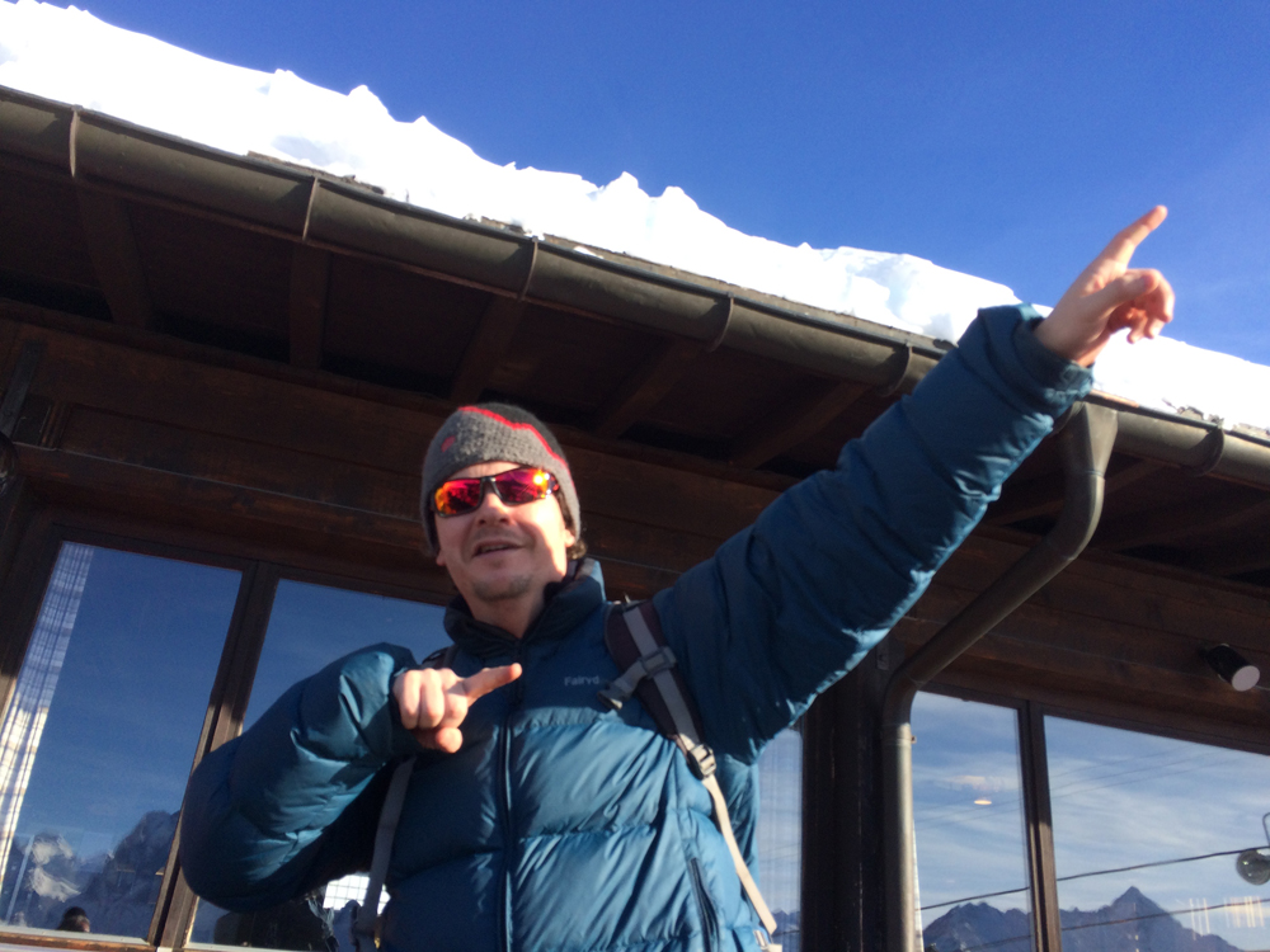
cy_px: 476
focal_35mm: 29
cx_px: 635
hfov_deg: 61.7
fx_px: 1064
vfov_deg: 48.2
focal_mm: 4.15
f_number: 2.2
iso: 32
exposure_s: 1/1026
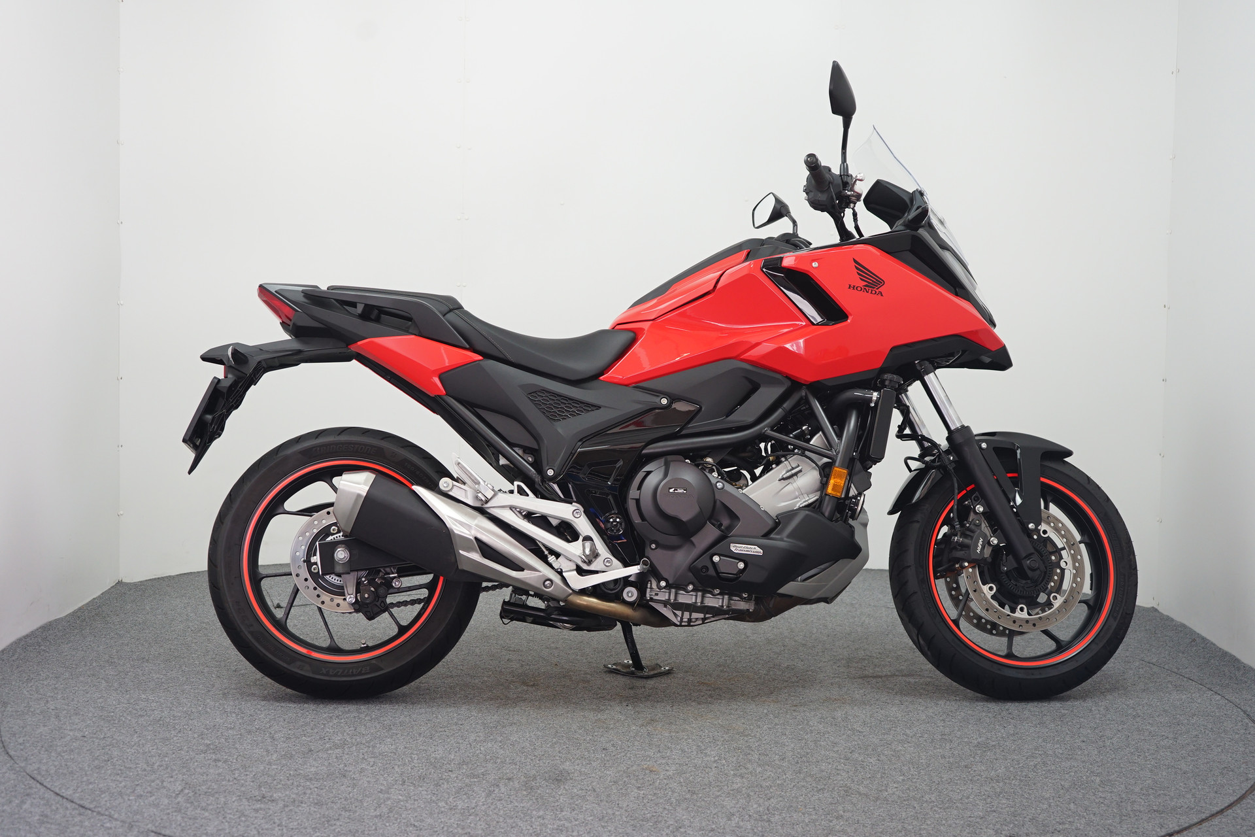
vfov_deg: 27.0
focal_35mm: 50
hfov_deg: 39.6
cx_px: 628
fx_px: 1743
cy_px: 418
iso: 500
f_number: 4.5
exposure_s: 1/60
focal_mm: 50
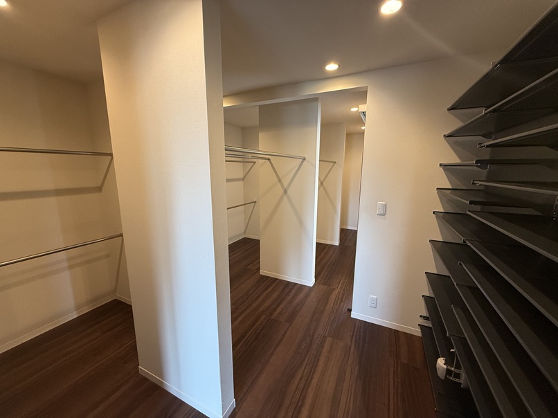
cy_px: 209
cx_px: 279
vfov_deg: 85.6
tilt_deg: -10.2
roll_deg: -0.4
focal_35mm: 14
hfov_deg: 102.1
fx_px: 226
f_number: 2.2
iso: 320
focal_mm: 2.22
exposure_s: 1/120
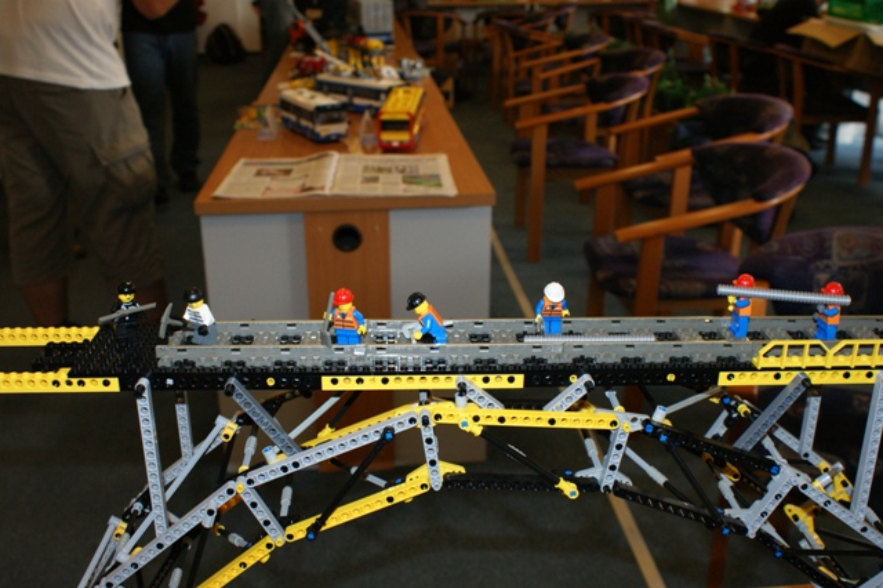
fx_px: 883
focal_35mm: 36
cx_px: 442
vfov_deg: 36.8
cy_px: 294
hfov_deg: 53.2
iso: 400
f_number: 5.6
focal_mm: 24
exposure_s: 1/60
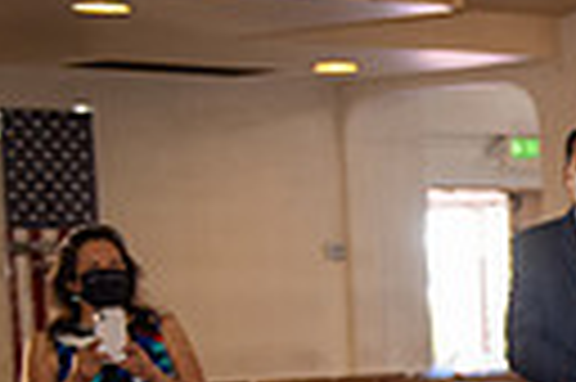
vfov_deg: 8.8
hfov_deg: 11.6
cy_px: 456
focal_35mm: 154
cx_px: 1256
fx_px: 2461
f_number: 2.8
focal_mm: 34
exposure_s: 1/160
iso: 1000
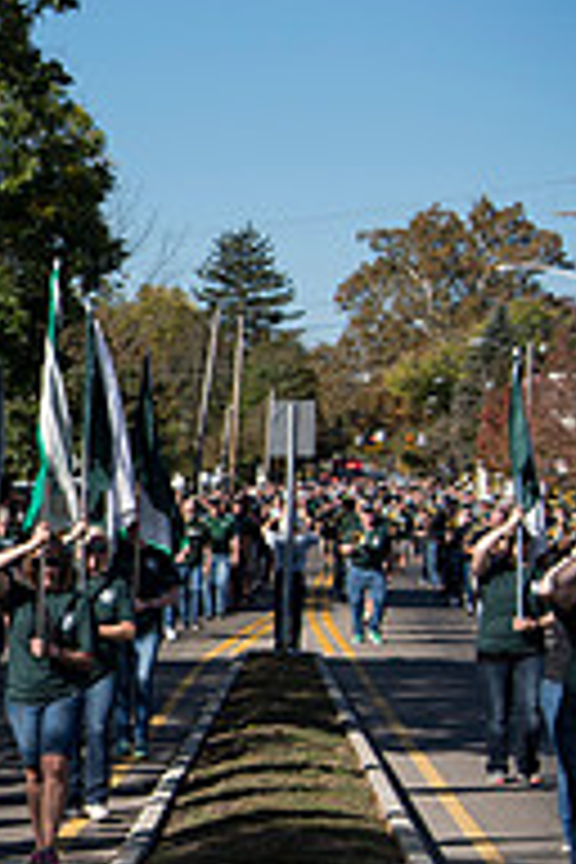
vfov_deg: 19.1
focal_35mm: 106
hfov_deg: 11.6
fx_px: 2544
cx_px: -562
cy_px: 677
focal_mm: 35
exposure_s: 1/2000
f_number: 4.5
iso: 250
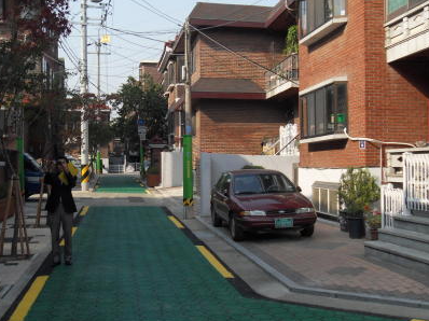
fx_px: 545
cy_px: 173
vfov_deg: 32.8
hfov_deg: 42.9
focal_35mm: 44
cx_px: 237
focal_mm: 6.3
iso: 80
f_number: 8.2
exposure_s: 1/125
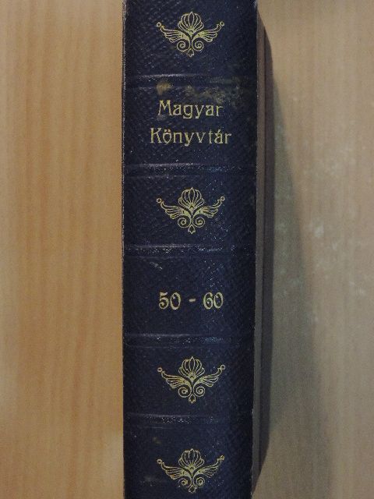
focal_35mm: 70
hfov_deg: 21.0
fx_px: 1008
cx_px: 187
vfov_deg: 27.8
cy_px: 250
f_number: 3.9
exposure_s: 1/100
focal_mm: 12.4
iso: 1600
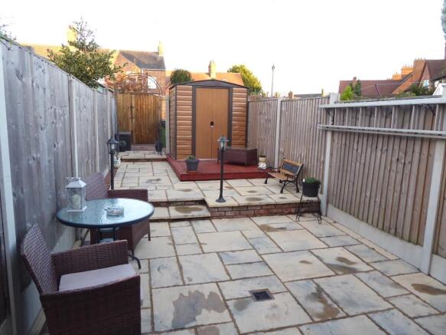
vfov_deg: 56.8
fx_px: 309
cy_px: 168
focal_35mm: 24
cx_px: 223
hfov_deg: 71.6
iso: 250
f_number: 3.3
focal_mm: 4.3
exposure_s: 1/60
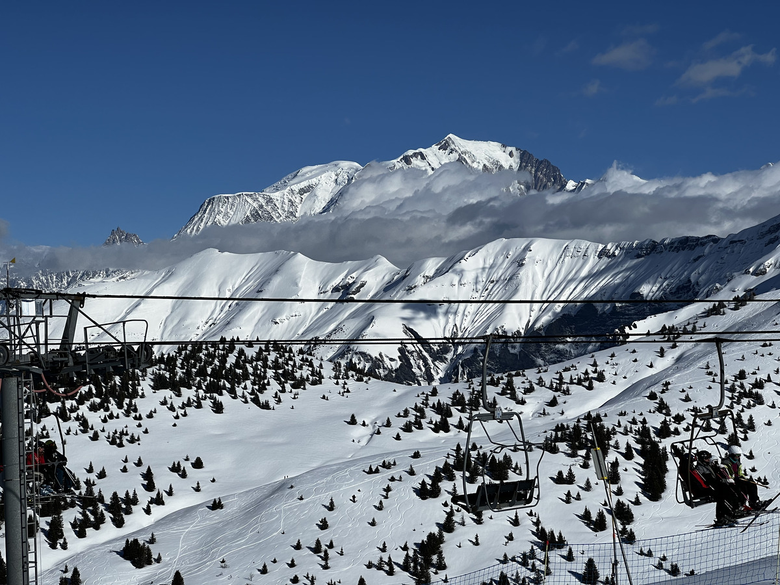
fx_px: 1735
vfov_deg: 19.1
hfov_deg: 25.3
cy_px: 292
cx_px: 390
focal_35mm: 77
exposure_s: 1/2660
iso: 32
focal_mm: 9
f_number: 2.8
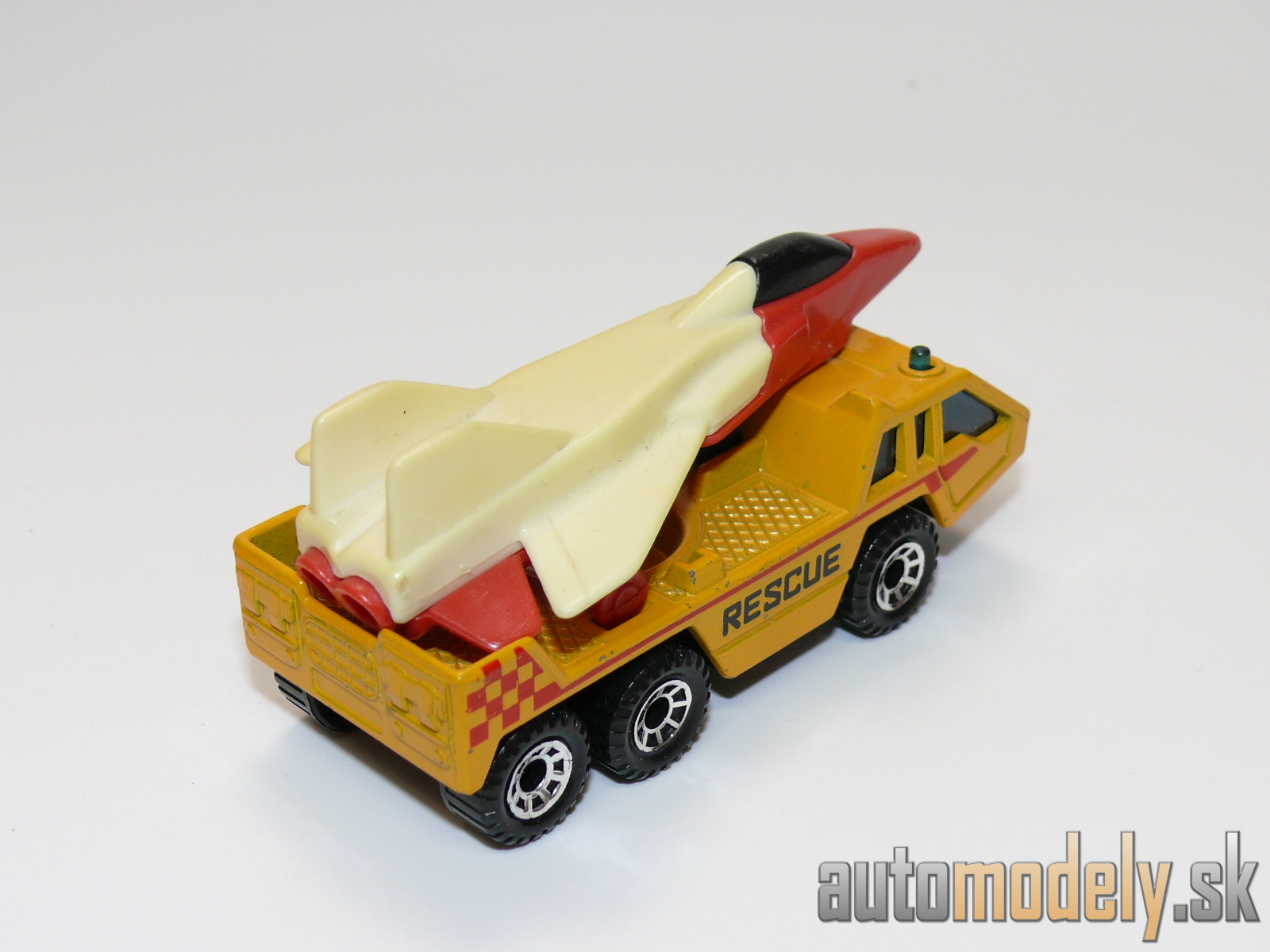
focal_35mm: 64
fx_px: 2348
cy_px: 476
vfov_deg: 22.9
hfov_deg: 30.3
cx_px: 635
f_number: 4
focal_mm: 10.5
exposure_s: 1/30
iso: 100
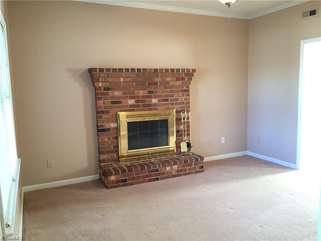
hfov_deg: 61.7
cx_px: 160
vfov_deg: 48.2
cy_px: 120
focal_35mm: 29
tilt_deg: -8.4
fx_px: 269
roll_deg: -0.5
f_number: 2.2
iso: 250
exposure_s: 1/24
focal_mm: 4.15
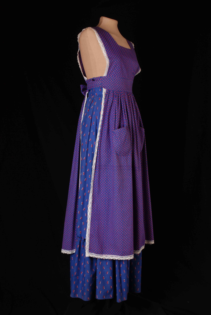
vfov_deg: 44.9
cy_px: 158
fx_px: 381
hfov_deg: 30.9
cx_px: 106
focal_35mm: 44
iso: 100
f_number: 16
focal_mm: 29
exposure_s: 1/3
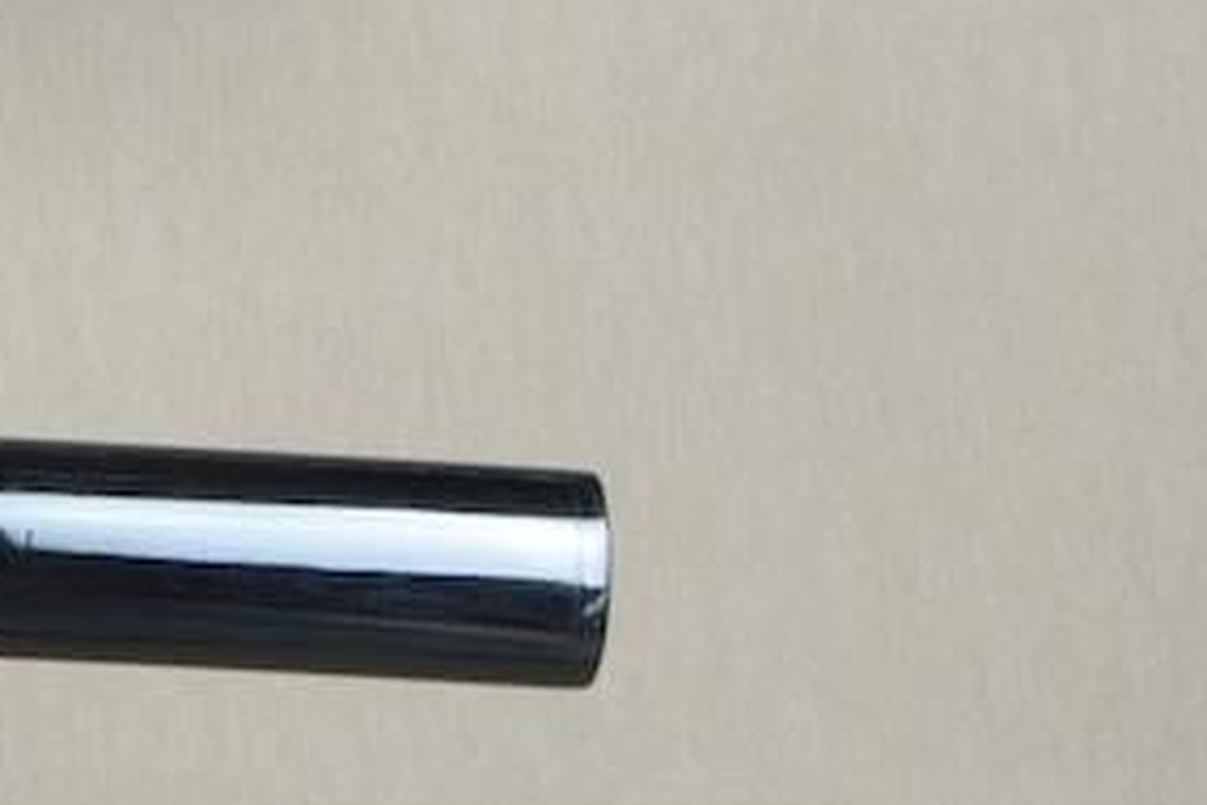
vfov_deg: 9.1
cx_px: -1537
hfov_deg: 11.8
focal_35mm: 147
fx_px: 4928
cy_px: -345
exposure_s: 1/2
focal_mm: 20
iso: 400
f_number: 11
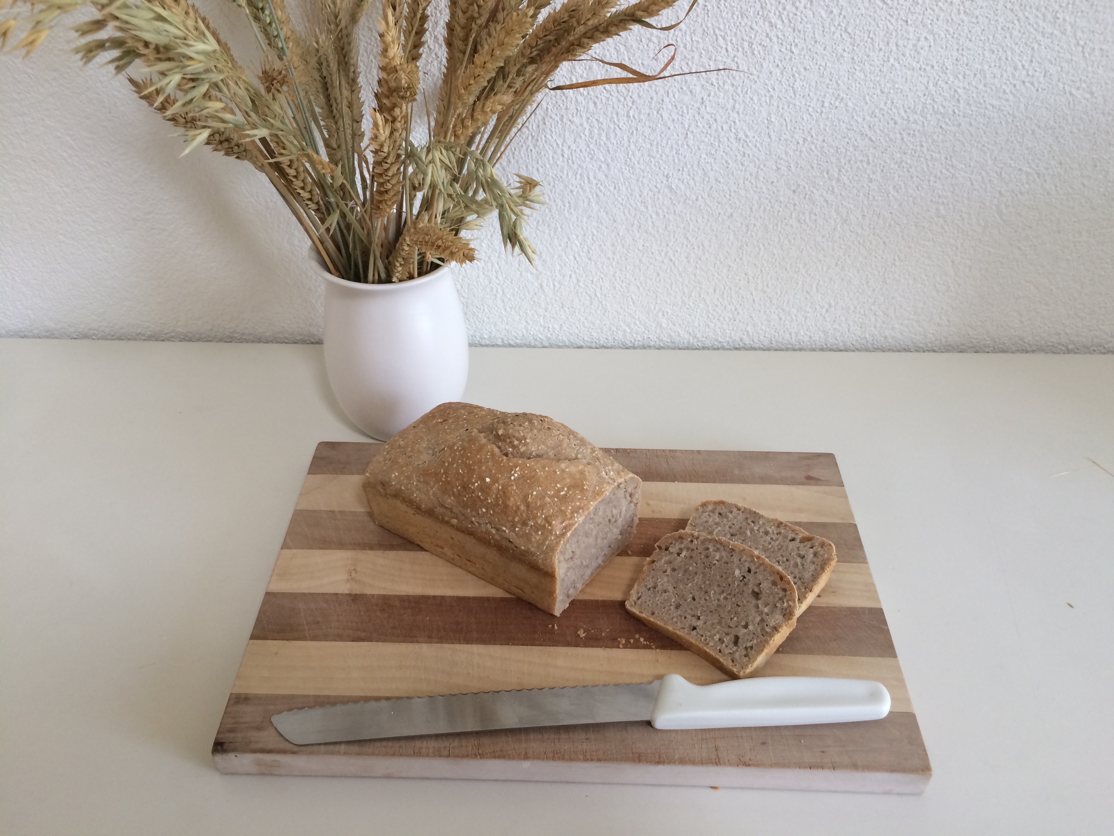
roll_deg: -1.3
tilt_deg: -40.0
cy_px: 418
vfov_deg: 48.2
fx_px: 933
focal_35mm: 29
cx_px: 557
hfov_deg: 61.7
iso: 40
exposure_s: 1/33
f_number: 2.2
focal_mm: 4.15
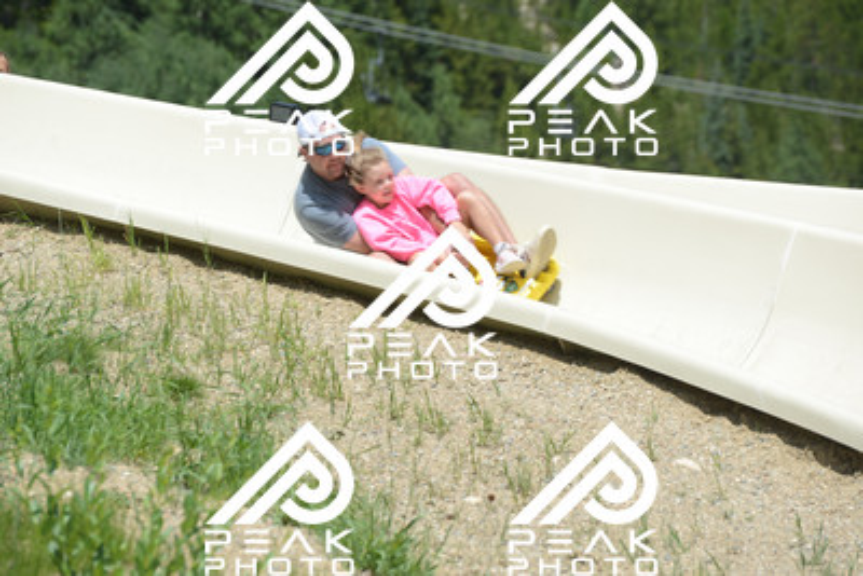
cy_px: 288
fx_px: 4676
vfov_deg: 7.0
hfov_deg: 10.5
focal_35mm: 195
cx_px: 432
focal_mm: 195
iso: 200
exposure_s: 1/640
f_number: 6.3
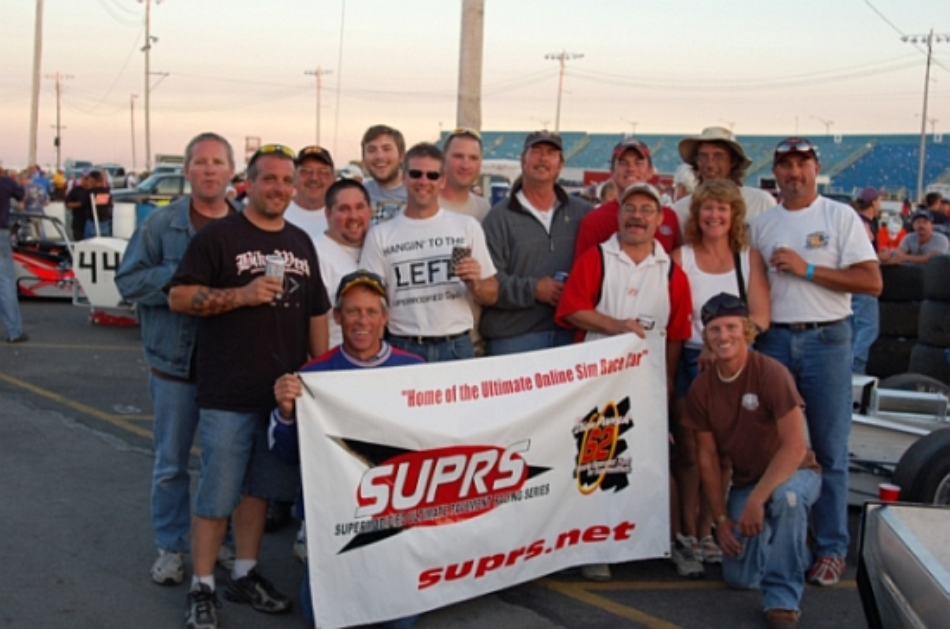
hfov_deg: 46.5
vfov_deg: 31.7
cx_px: 475
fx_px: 1106
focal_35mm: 42
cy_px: 314
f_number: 5
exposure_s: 1/100
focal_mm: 28
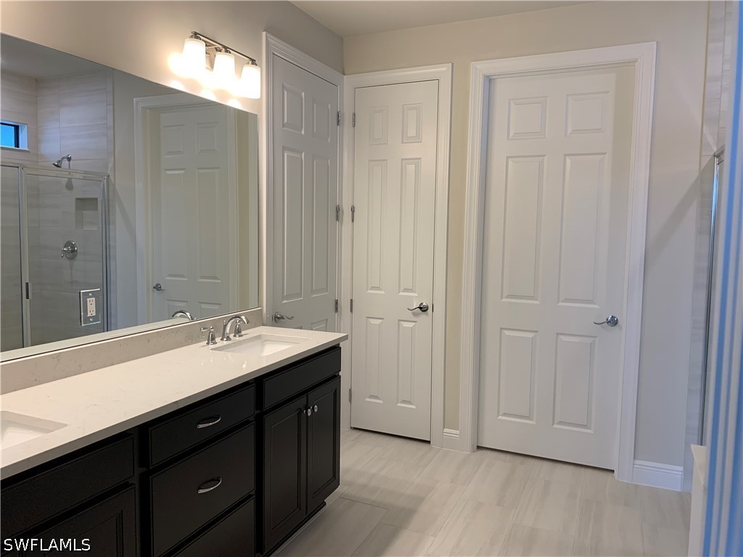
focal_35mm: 26
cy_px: 278
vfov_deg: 53.1
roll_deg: -1.0
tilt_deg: -4.3
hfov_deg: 67.3
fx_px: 558
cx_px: 372
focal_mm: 4.25
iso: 80
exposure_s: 1/120
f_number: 1.8
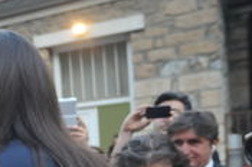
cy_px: 184
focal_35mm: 72
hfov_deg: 23.4
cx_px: -109
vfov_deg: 18.2
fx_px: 503
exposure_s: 1/400
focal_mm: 20
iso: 2000
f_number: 2.8
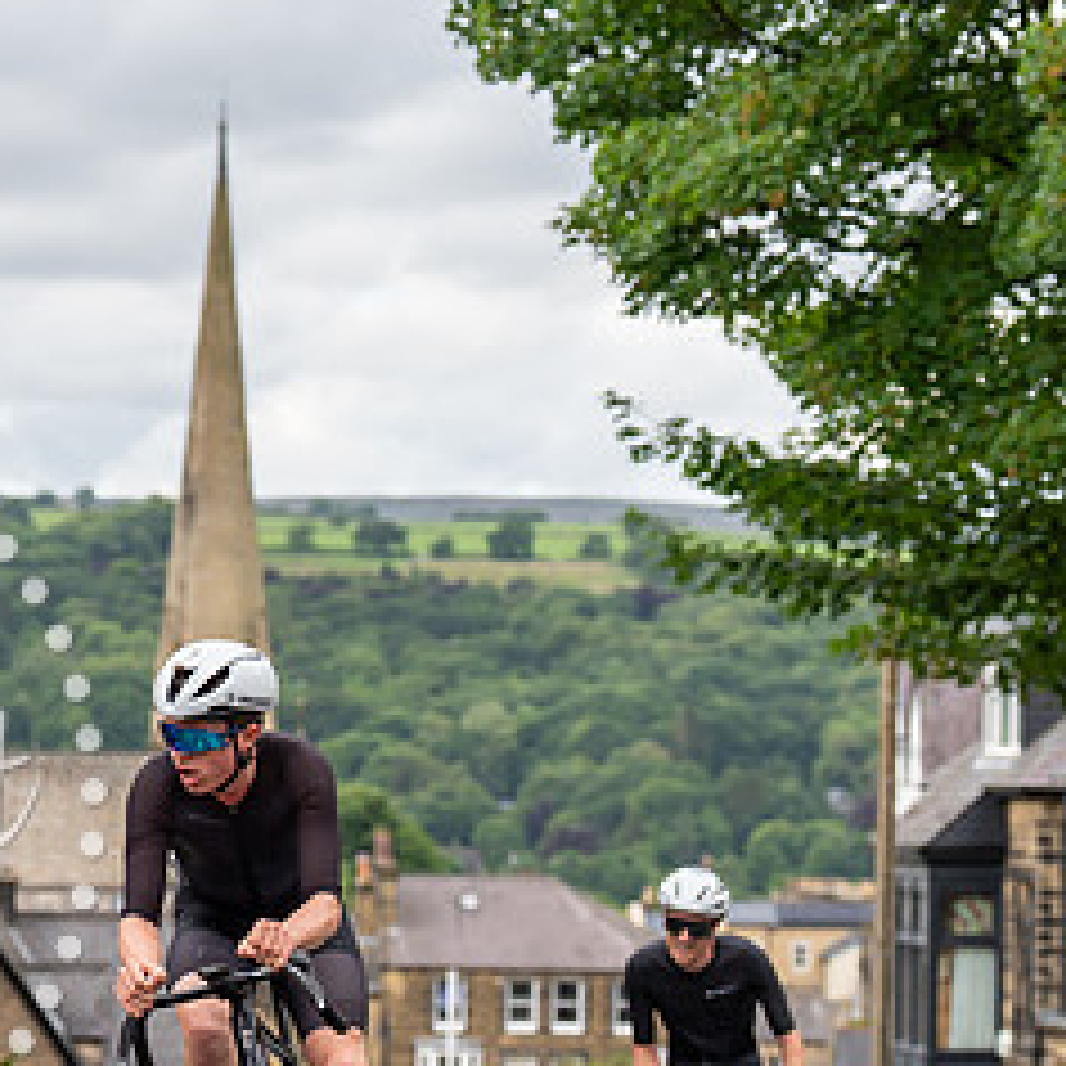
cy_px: 569
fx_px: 5365
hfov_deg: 11.3
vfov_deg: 11.3
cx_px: 382
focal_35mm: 154
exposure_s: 1/800
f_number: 3.5
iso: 400
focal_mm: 74
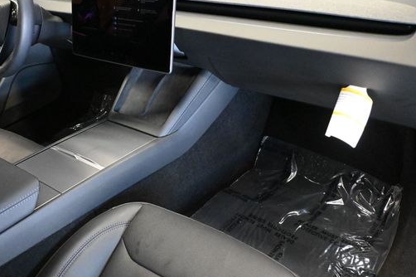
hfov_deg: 51.5
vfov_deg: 35.5
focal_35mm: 37
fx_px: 431
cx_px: 191
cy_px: 119
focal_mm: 19.5
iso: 10000
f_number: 3.8
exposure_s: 1/60
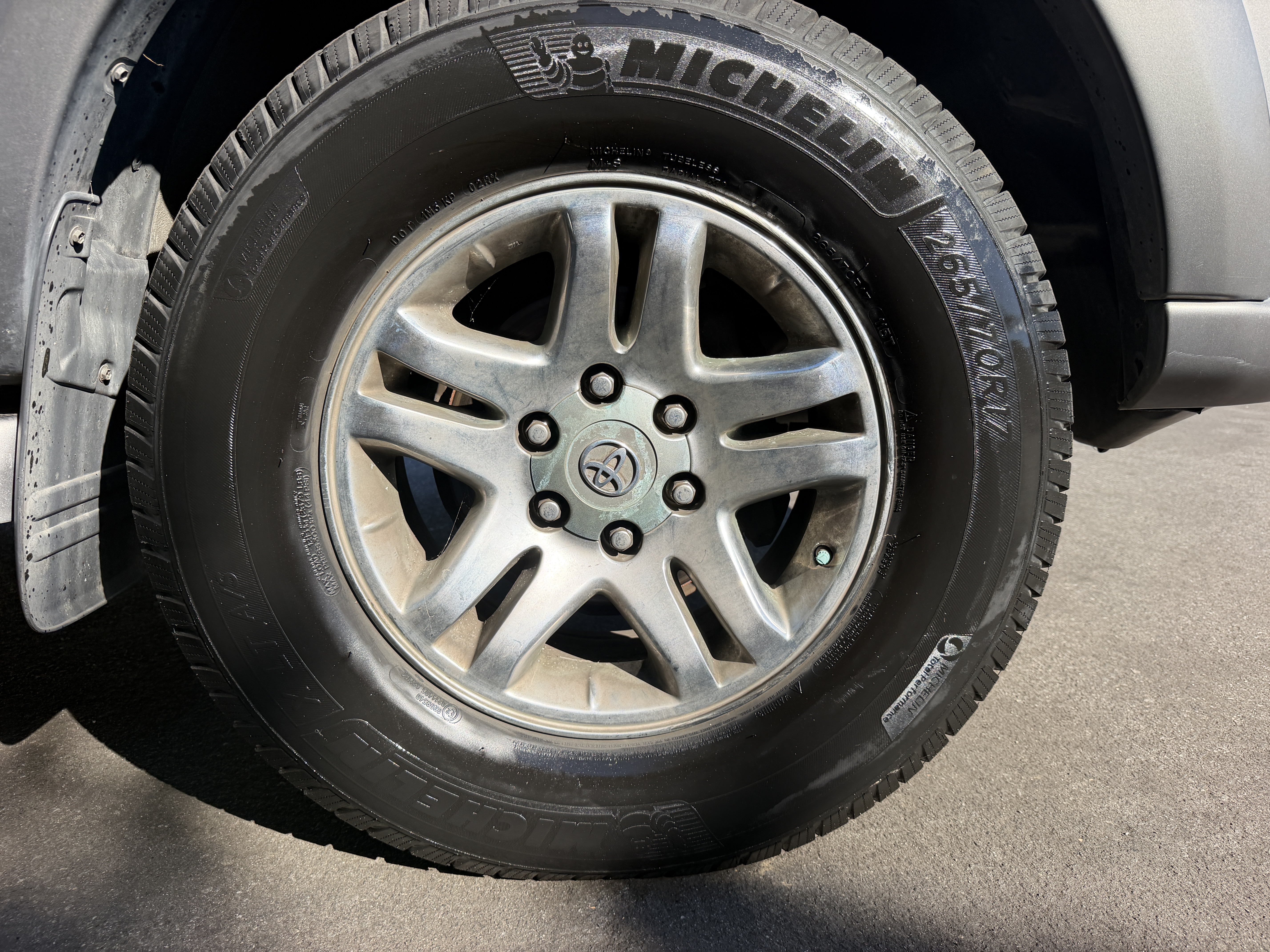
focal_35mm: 24
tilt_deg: -11.5
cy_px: 476
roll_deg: +0.6
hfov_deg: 71.6
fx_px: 881
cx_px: 635
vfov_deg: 56.8
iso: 100
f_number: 1.78
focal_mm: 6.76
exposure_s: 1/1770
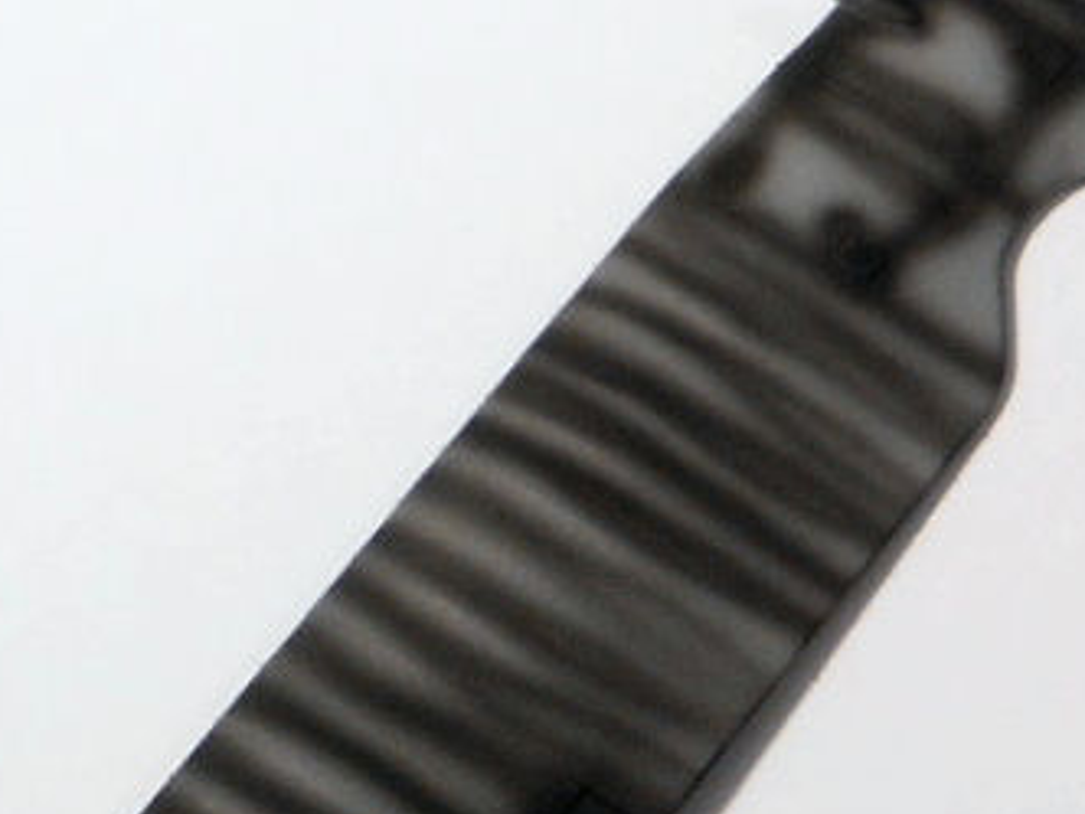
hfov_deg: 10.6
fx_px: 5140
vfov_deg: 9.0
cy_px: 938
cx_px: 2435
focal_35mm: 164
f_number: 4.2
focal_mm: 6
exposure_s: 1/30
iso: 80
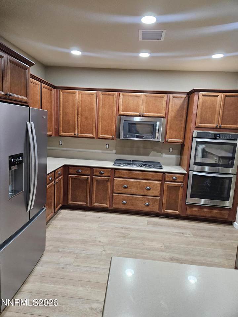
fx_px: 211
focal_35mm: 23
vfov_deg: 73.9
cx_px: 119
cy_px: 158
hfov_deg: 58.9
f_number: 1.8
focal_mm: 5.4
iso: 800
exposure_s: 1/60
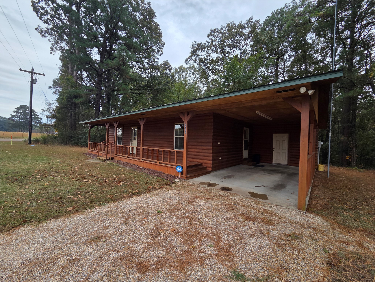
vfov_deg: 89.9
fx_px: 141
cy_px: 141
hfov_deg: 106.2
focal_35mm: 13
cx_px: 188
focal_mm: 2.2
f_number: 2.2
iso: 50
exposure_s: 1/278
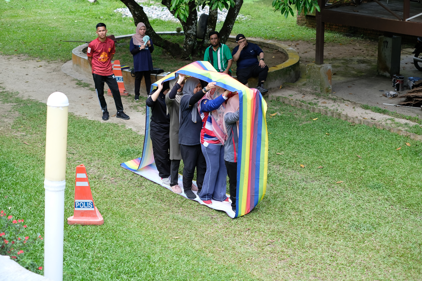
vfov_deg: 25.5
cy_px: 140
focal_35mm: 53
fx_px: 621
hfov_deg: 37.5
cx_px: 211
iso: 320
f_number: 2.2
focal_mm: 35
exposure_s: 1/1000
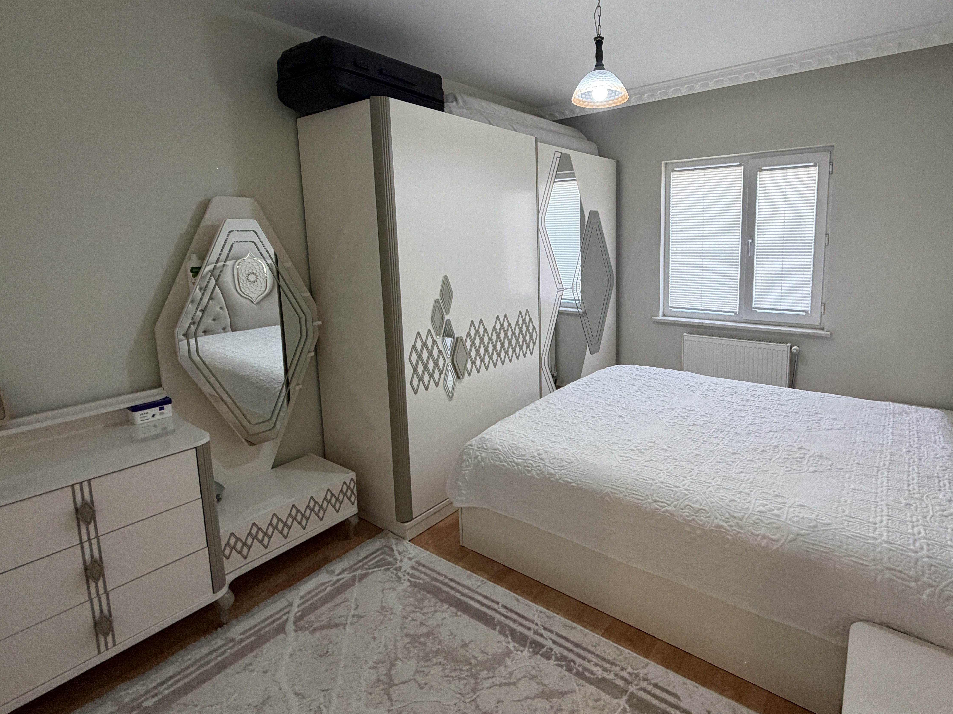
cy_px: 307
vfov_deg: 71.2
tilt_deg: -8.0
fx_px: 496
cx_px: 556
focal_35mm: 18
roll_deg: +1.3
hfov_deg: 87.0
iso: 250
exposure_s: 1/50
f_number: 2.2
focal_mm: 2.22
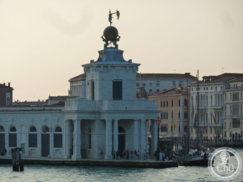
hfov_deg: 9.4
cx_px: 122
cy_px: 91
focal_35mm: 210
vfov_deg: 7.1
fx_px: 1474
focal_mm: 34.4
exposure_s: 1/320
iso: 125
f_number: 4.6
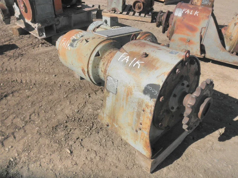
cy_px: 89
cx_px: 119
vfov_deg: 49.7
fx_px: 193
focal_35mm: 28
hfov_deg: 63.4
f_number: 8.5
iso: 64
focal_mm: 5
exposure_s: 1/200
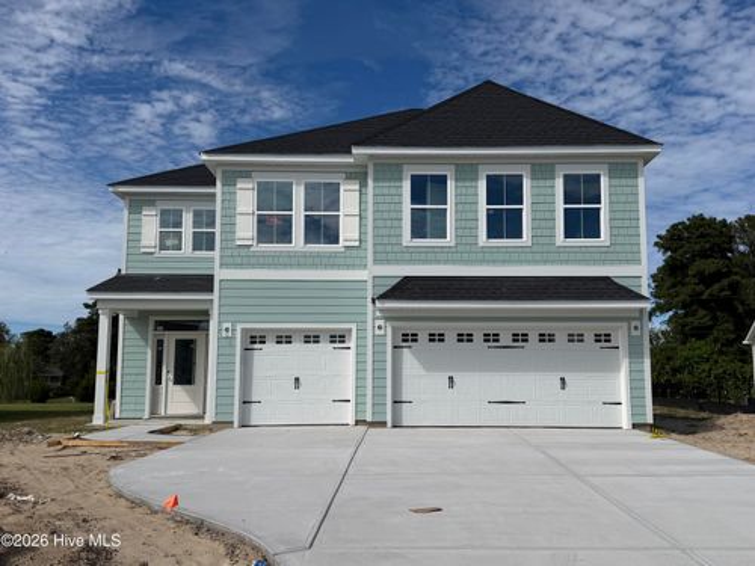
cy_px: 283
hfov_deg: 71.6
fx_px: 523
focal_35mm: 24
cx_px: 378
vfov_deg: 56.8
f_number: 1.78
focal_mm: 6.76
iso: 80
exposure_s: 1/10309
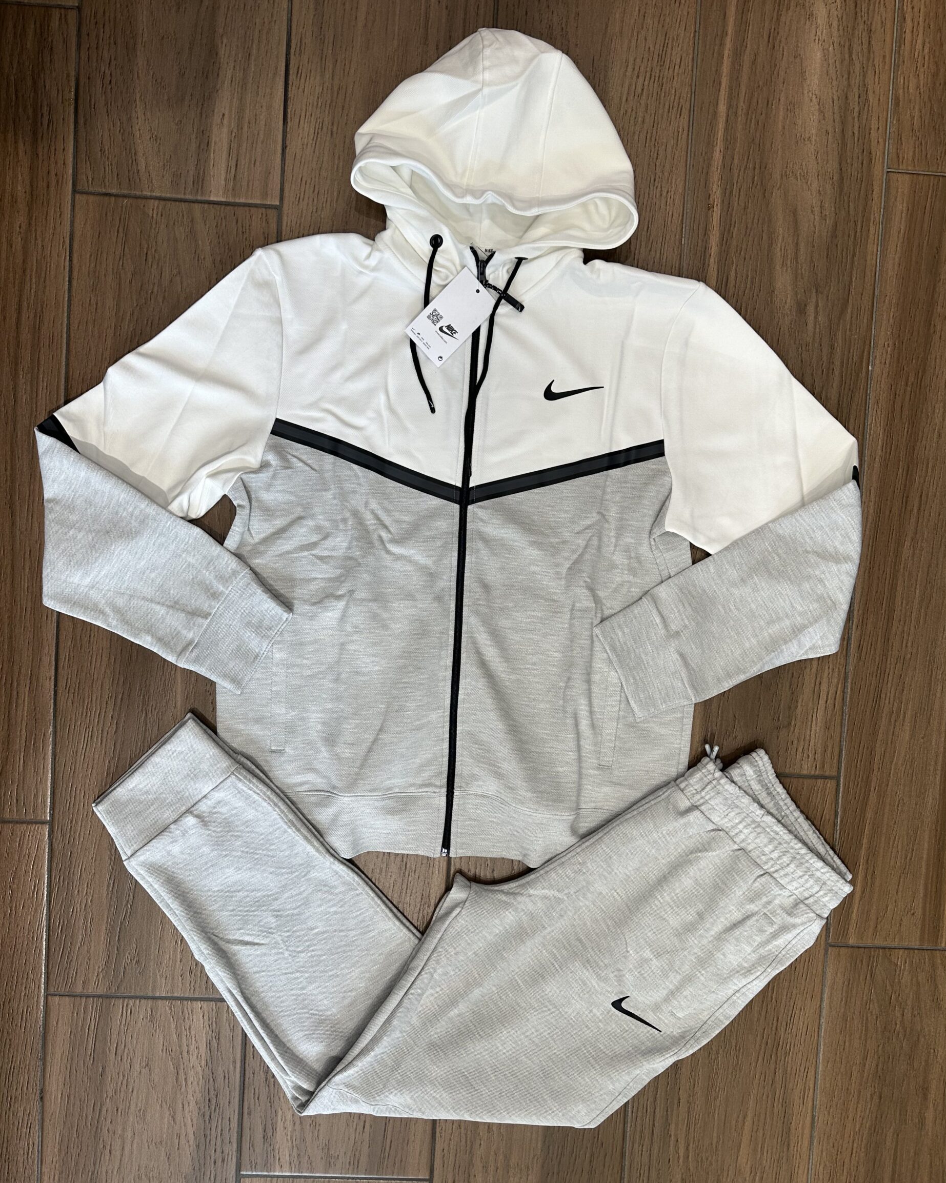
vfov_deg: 66.0
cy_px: 623
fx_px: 910
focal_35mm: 26
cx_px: 467
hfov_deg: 54.9
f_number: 1.78
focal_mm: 6.86
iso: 80
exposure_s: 1/100
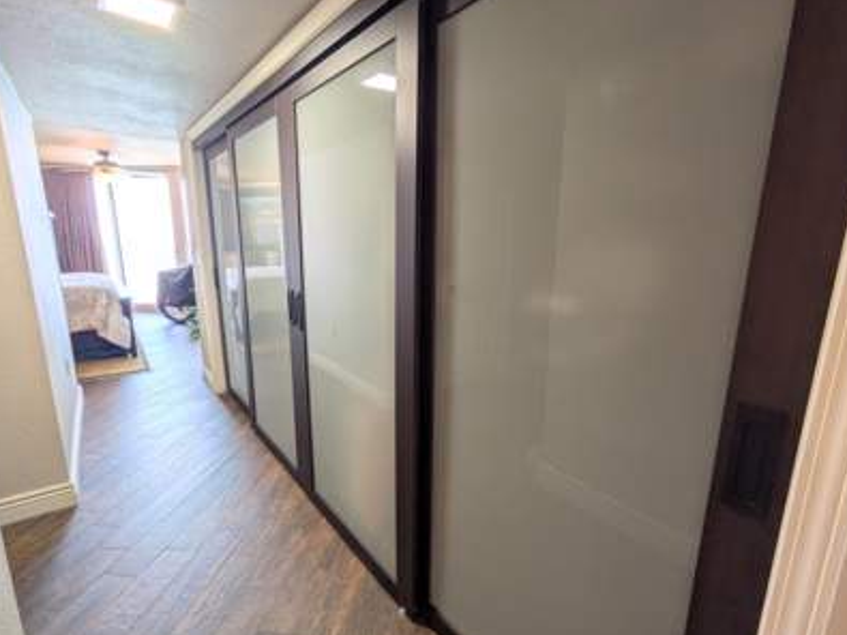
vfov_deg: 74.7
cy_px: 328
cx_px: 429
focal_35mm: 17
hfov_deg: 91.0
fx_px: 416
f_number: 2.2
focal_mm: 1.83
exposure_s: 1/30
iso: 47
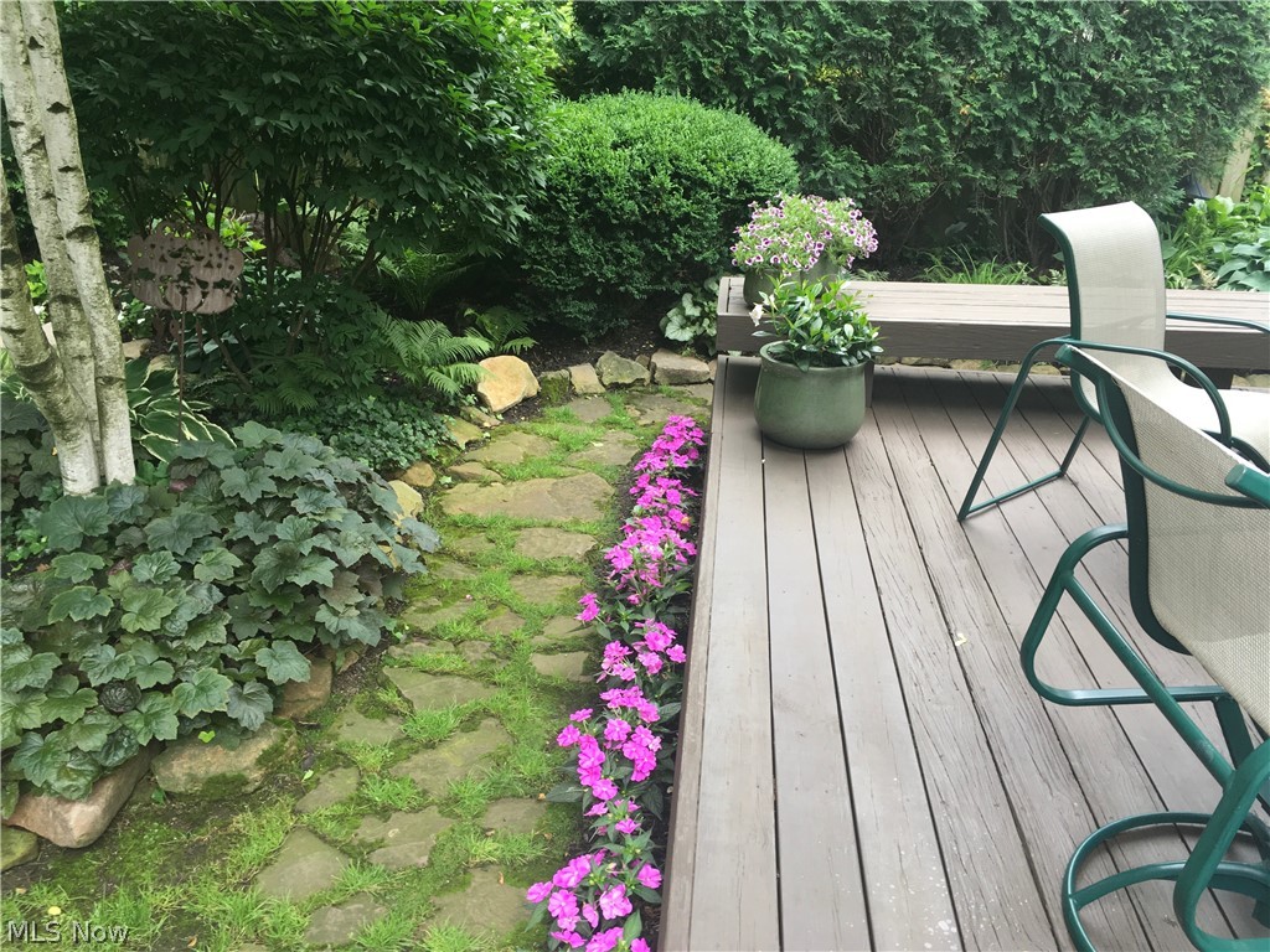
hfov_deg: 61.7
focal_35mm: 29
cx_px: 635
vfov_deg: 48.2
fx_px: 1064
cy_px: 476
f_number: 2.2
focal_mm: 4.15
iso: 32
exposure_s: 1/120
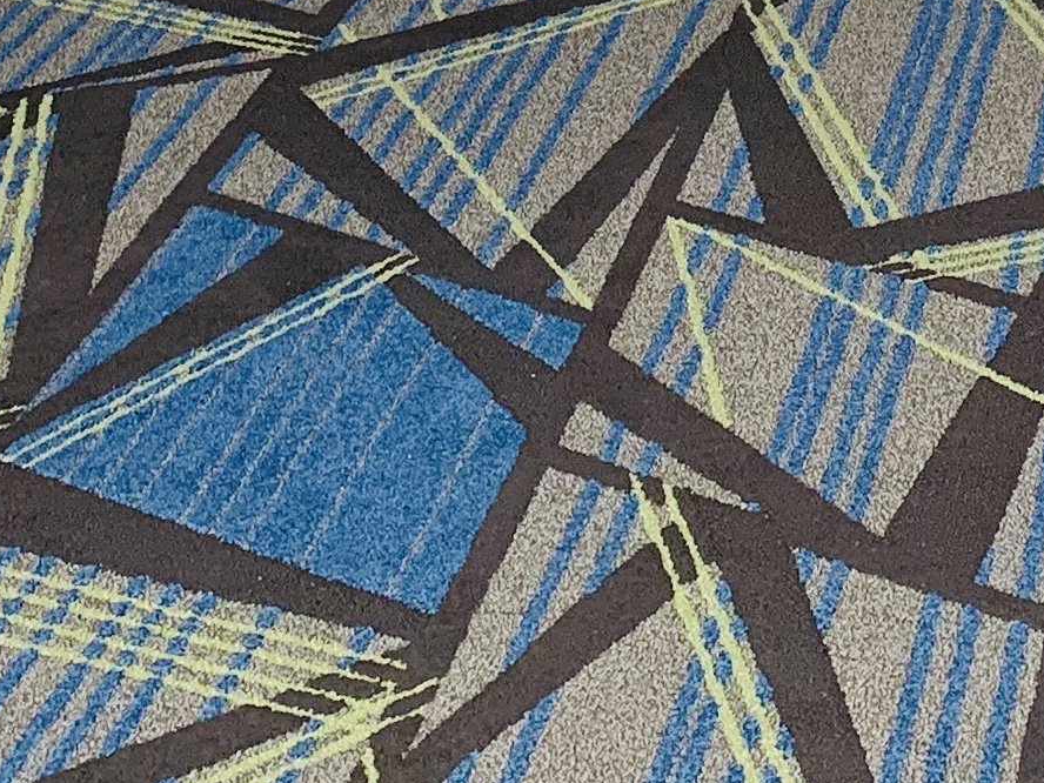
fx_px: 3559
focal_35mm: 118
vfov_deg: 11.4
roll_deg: -0.5
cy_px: -775
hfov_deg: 15.9
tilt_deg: -6.0
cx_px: 1344
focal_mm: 4.25
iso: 50
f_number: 1.8
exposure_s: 1/121
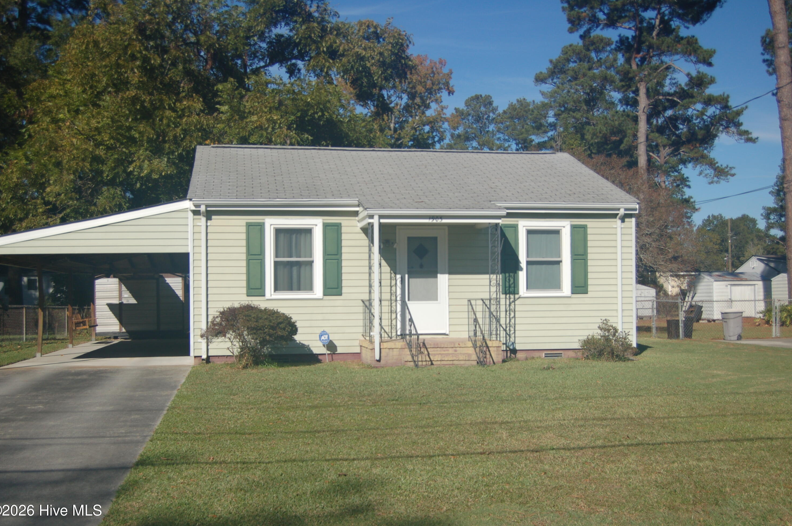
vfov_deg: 23.3
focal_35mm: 58
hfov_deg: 34.5
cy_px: 267
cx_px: 392
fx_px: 1275
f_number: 5
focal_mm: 38
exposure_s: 1/1600
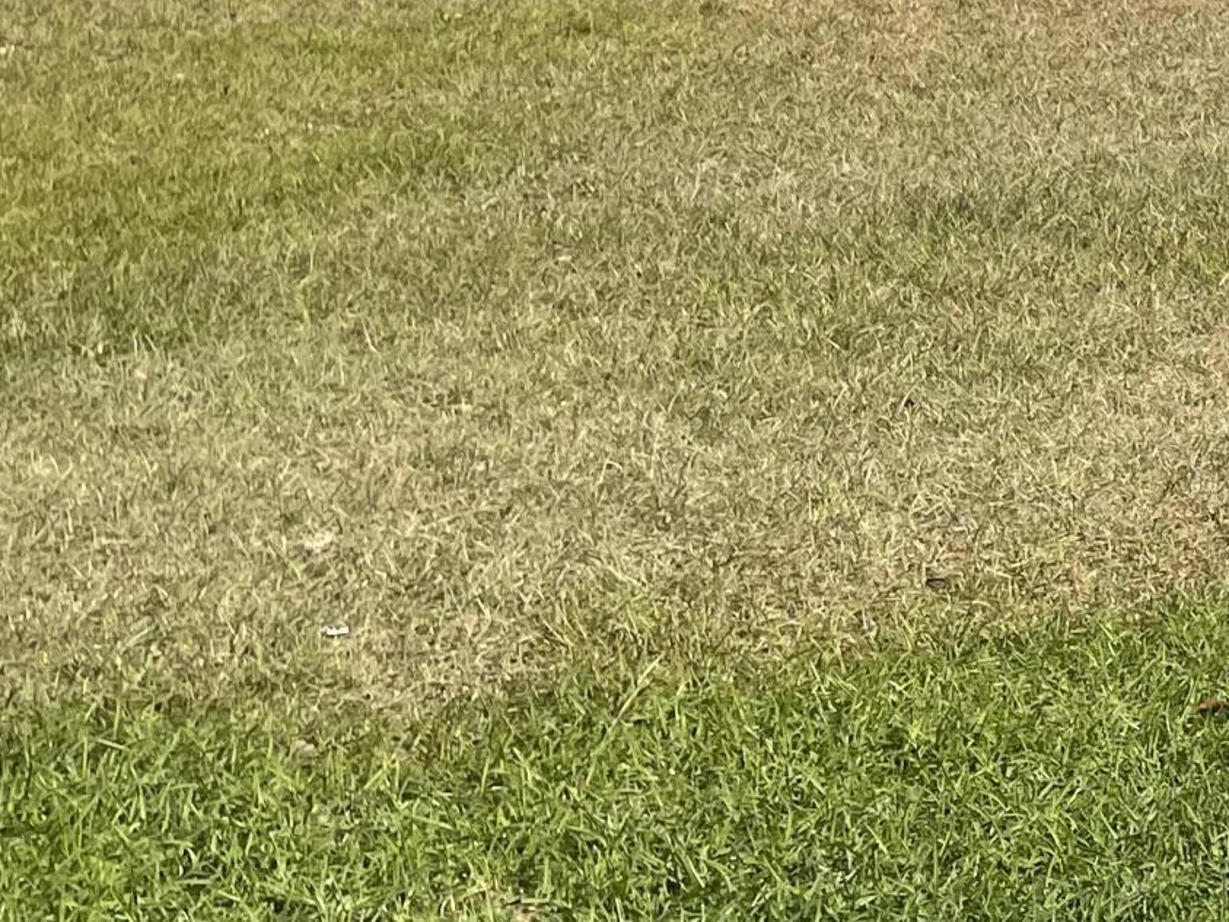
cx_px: 1824
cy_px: -230
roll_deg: -1.2
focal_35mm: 89
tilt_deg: -8.7
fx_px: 3159
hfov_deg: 19.3
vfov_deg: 15.9
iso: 32
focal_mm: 5.1
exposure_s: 1/4902
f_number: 1.6
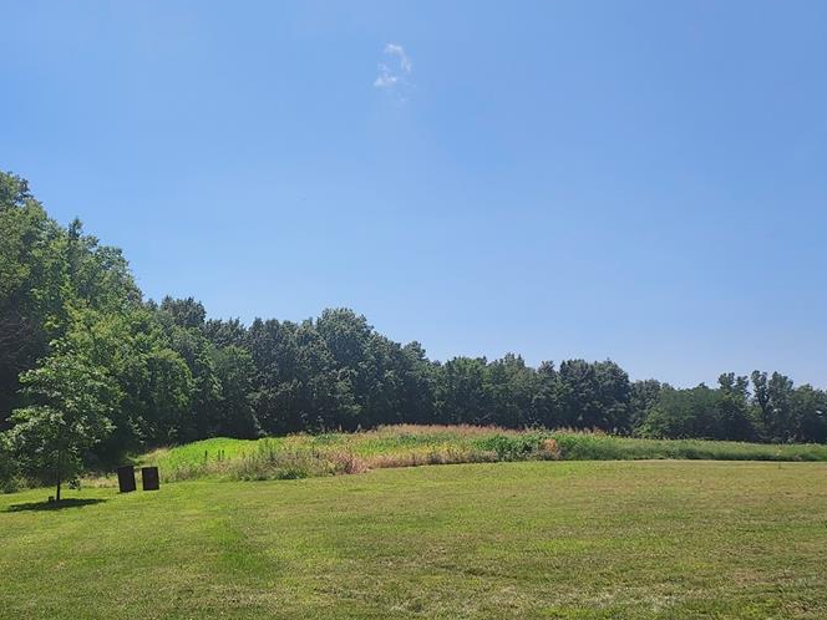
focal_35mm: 37
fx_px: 884
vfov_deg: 38.3
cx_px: 217
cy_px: 400
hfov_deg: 48.4
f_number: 1.8
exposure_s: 1/1302
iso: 40
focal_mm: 4.6
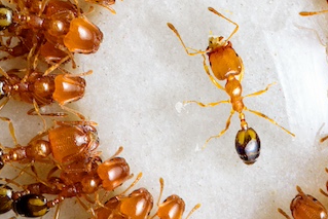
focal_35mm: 119
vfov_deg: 11.5
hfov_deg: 17.0
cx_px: 286
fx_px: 1085
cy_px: 70
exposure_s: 1/125
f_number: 25
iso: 400
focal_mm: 38
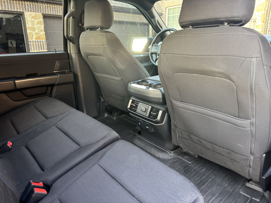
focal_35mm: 24
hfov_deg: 71.6
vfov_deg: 56.8
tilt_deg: -17.9
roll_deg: +0.1
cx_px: 136
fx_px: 188
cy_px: 102
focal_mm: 6.76
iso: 500
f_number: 1.78
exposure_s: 1/60
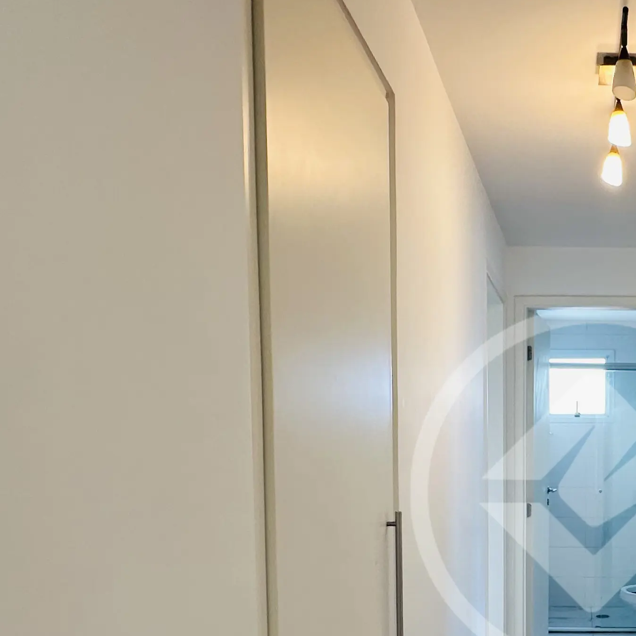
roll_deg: -0.5
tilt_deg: -4.6
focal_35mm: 37
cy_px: 492
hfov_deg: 40.7
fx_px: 769
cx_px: 596
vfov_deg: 43.2
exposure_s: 1/120
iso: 125
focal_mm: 2.22
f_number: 2.2
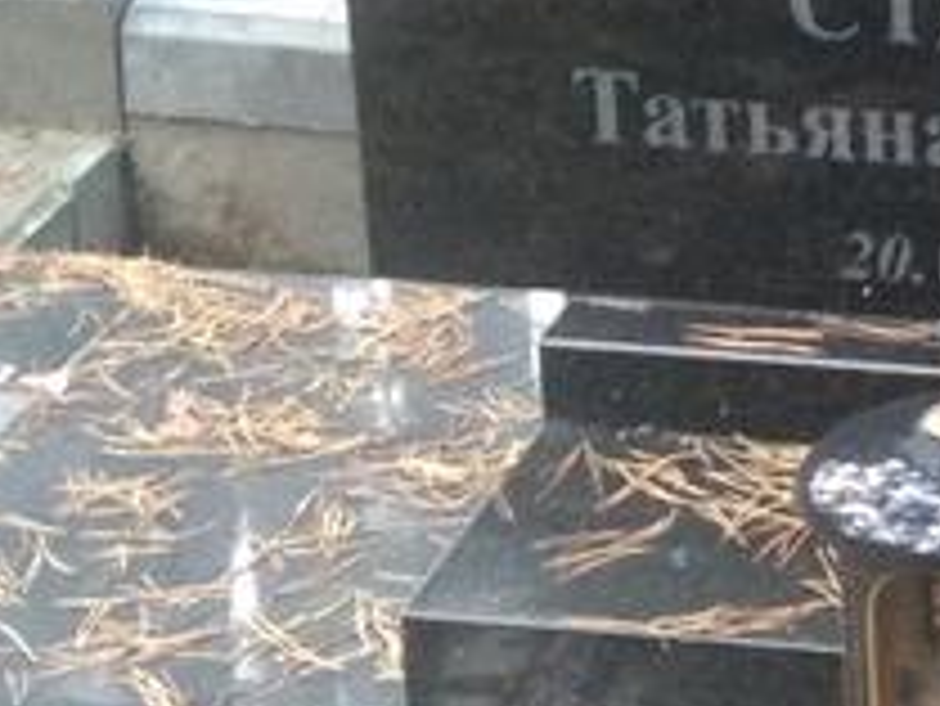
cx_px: 1219
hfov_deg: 9.8
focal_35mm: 199
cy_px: 4
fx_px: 5407
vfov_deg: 7.4
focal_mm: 5.99
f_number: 2.6
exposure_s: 1/60
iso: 1000
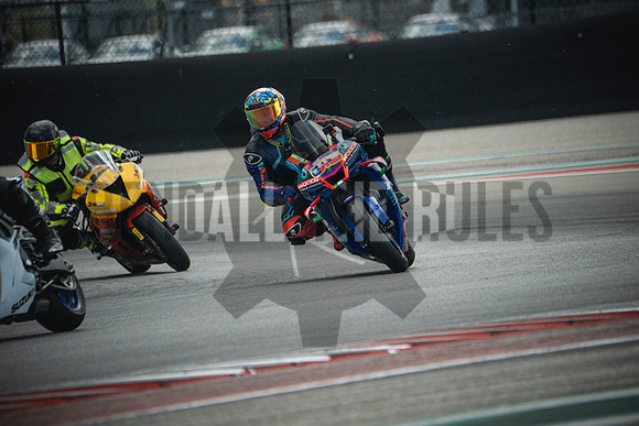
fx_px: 10652
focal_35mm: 600
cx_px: 320
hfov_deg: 3.4
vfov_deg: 2.3
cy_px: 213
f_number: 5.6
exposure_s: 1/1600
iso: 2000
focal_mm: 400
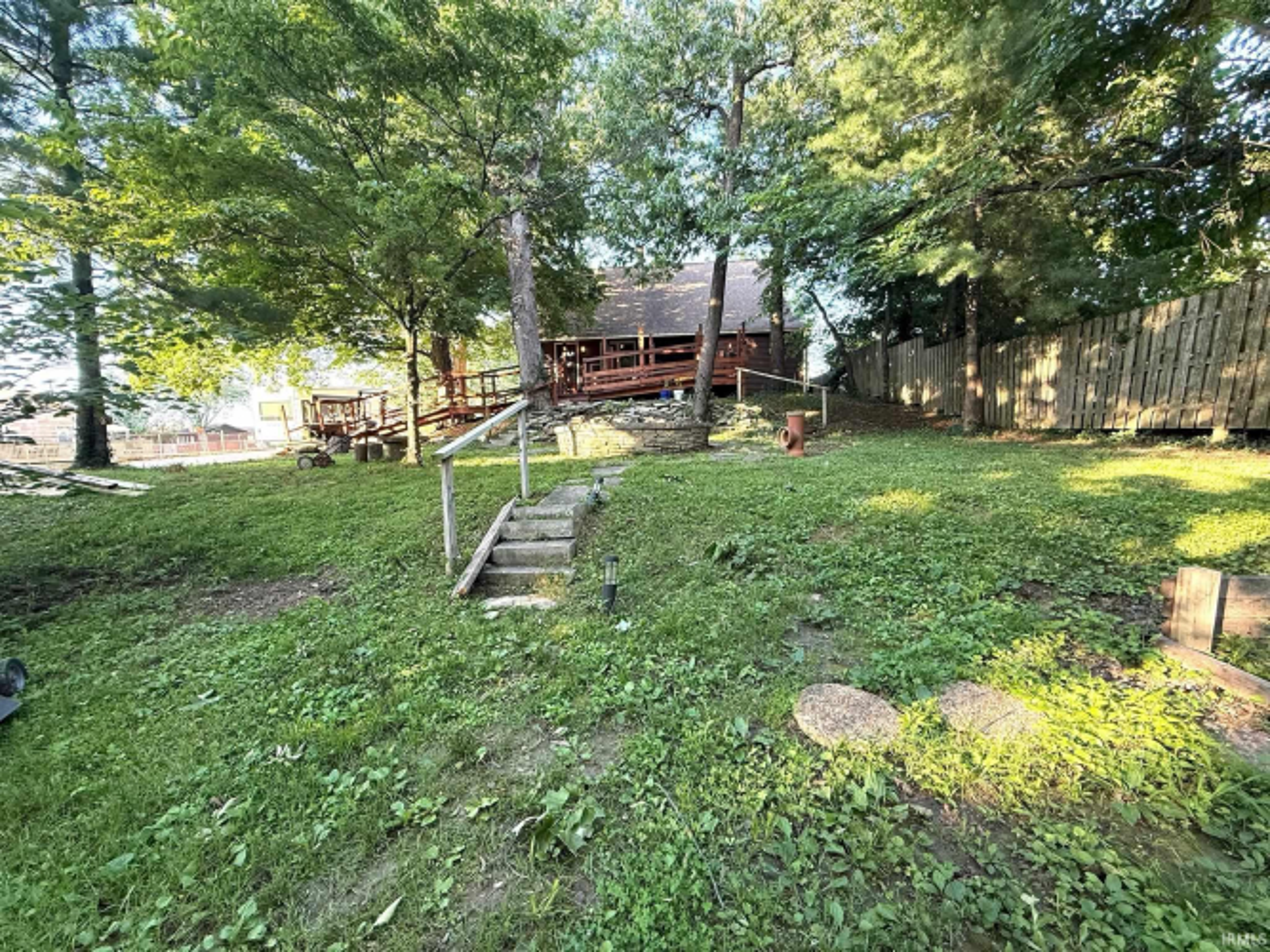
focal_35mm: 14
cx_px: 635
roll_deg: +1.4
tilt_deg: -4.9
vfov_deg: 85.7
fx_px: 514
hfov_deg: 102.1
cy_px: 476
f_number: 2.2
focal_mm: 2.22
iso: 160
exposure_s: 1/99
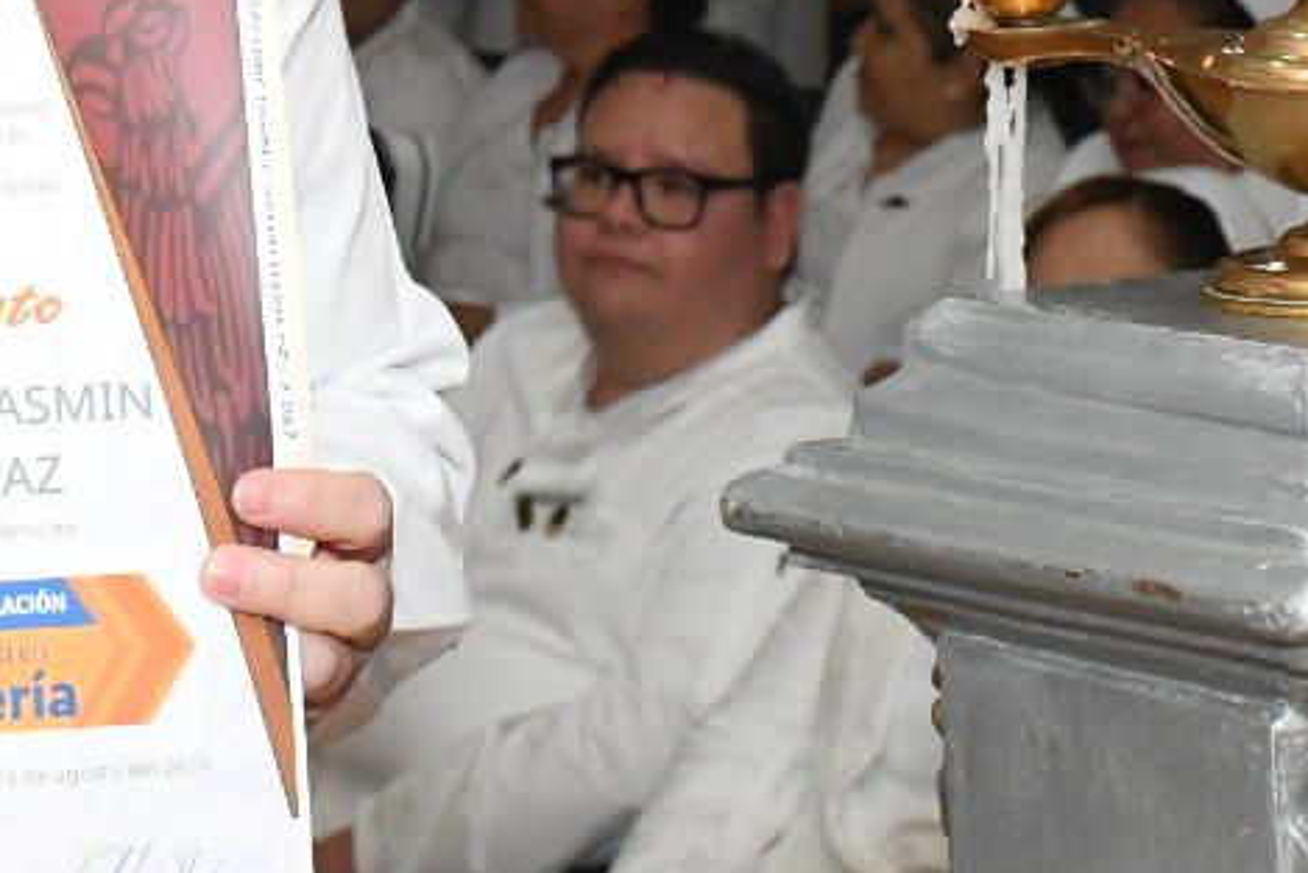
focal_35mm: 176
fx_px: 6396
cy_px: -112
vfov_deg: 7.8
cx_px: 469
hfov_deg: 11.7
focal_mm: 34
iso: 4000
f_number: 8
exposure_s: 1/125
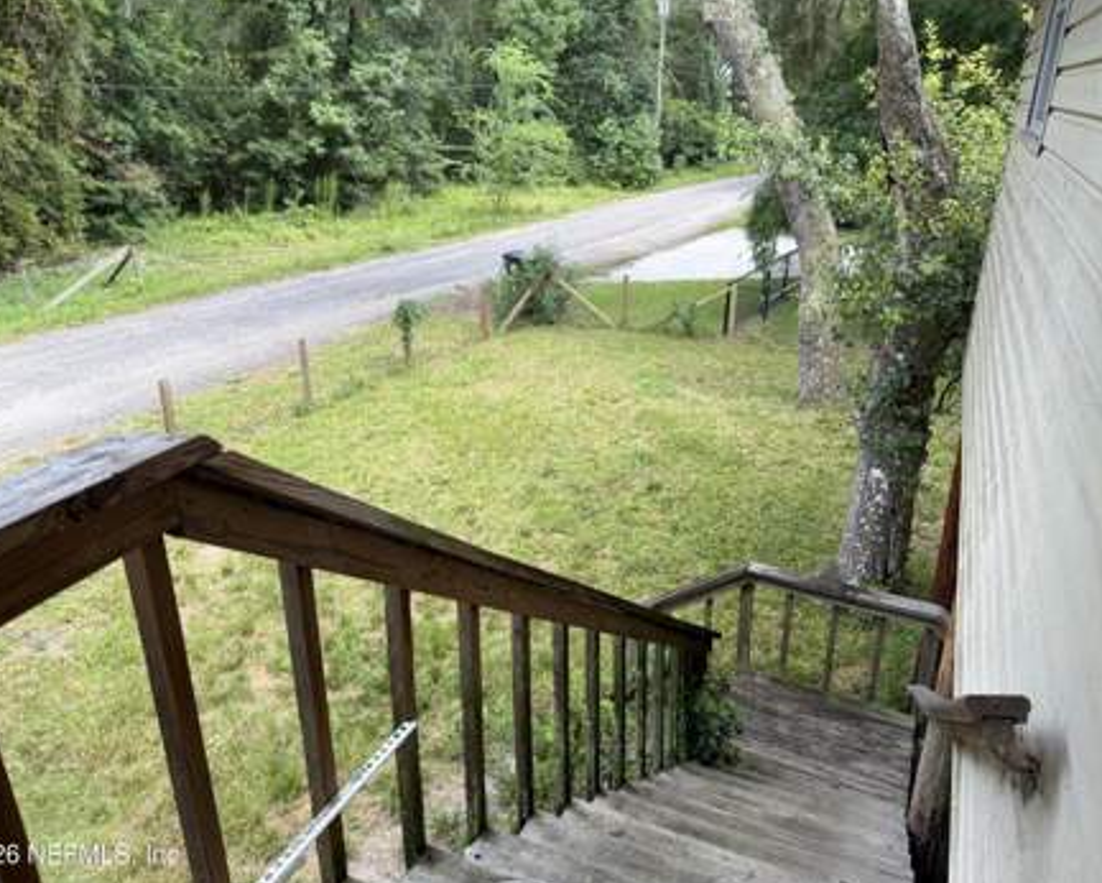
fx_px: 848
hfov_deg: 66.0
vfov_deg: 55.0
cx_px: 554
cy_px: 435
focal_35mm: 26
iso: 64
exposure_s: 1/204
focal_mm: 6.76
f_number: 1.78
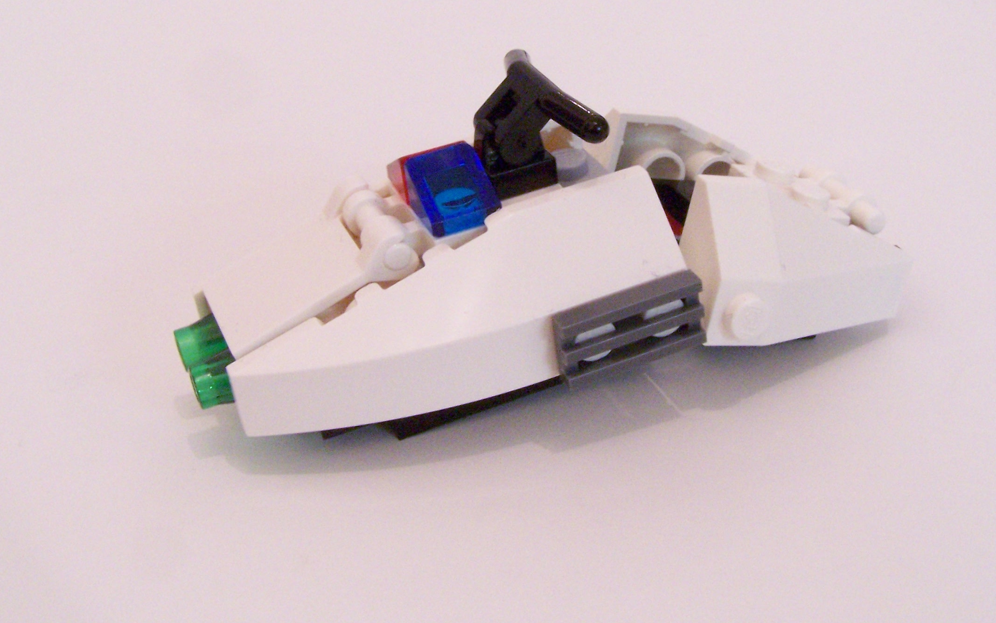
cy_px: 204
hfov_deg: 36.8
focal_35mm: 55
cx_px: 575
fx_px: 1493
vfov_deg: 23.4
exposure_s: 1/4
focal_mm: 7.1
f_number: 8
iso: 400
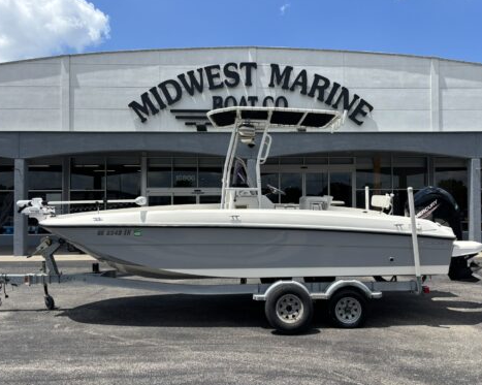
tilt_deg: +2.6
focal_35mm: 29
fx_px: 413
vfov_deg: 49.9
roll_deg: +0.1
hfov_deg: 60.4
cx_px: 261
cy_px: 202
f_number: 1.6
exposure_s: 1/4082
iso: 50
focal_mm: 5.96
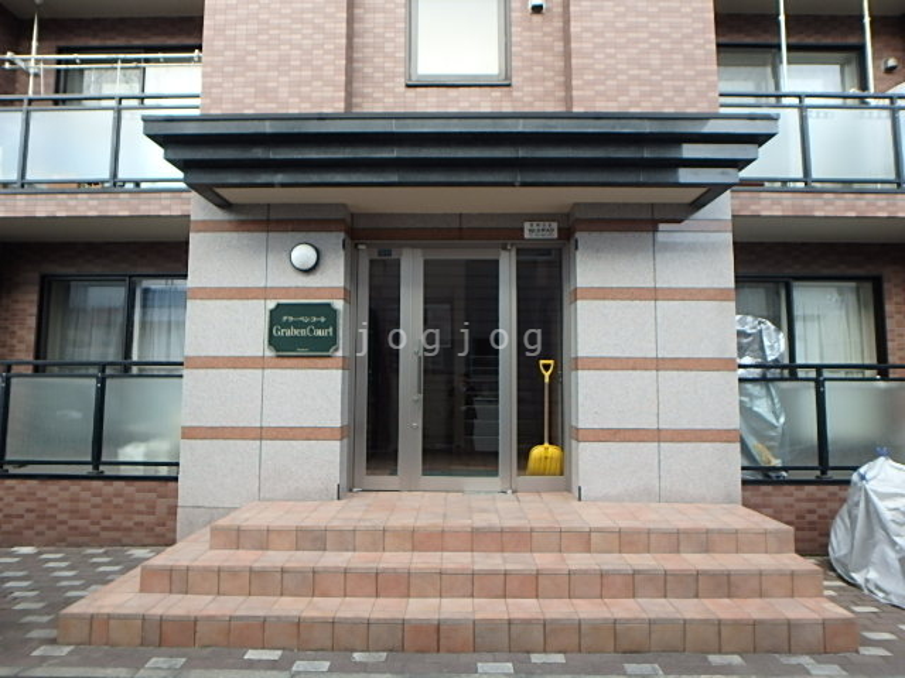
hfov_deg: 79.0
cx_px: 452
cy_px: 339
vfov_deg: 63.4
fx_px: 549
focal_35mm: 21
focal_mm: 3.7
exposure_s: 1/80
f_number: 3.5
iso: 125
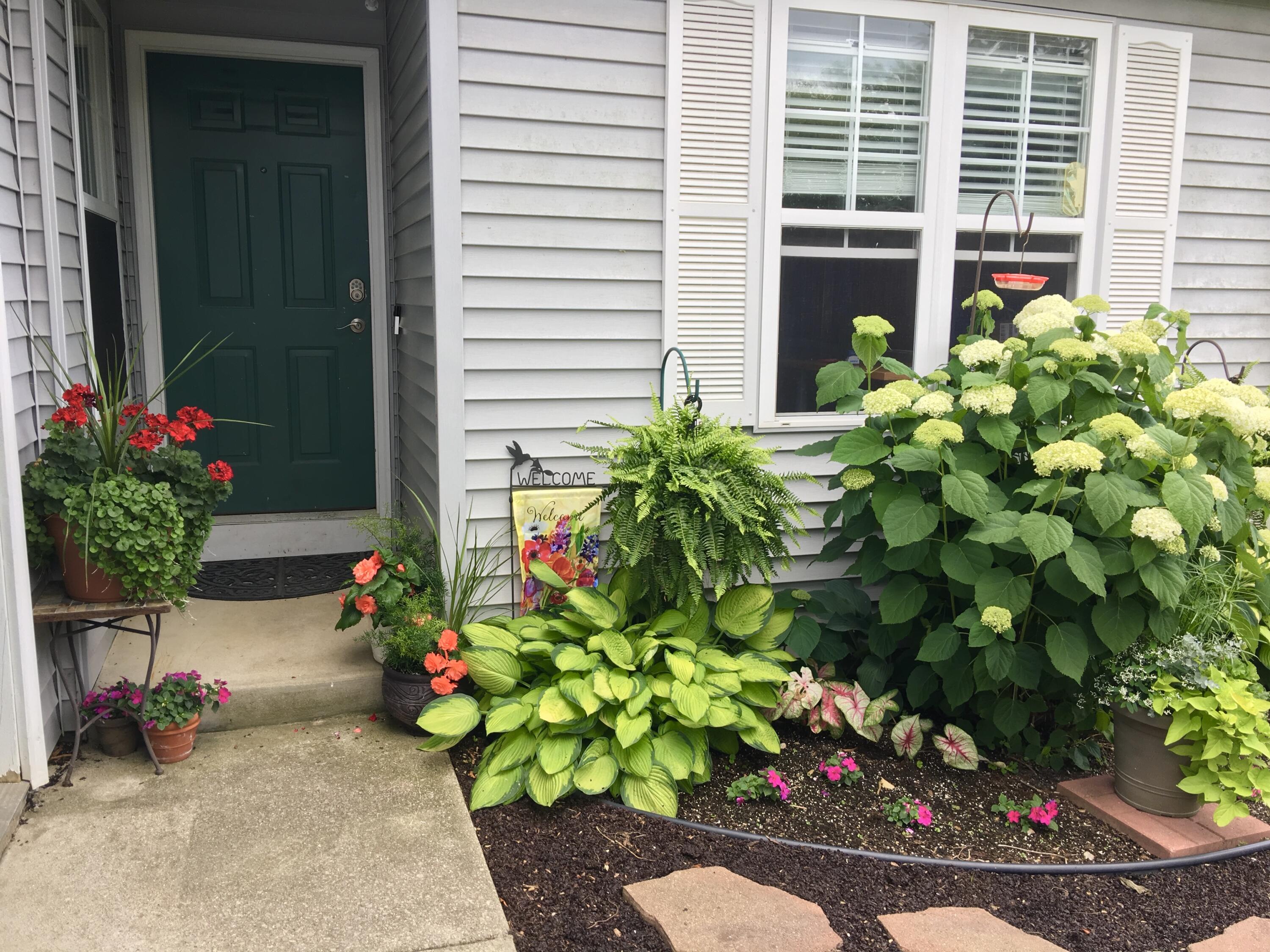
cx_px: 635
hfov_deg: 61.7
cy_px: 476
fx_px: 1064
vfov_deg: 48.2
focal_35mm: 29
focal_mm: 4.15
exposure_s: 1/131
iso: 25
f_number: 2.2
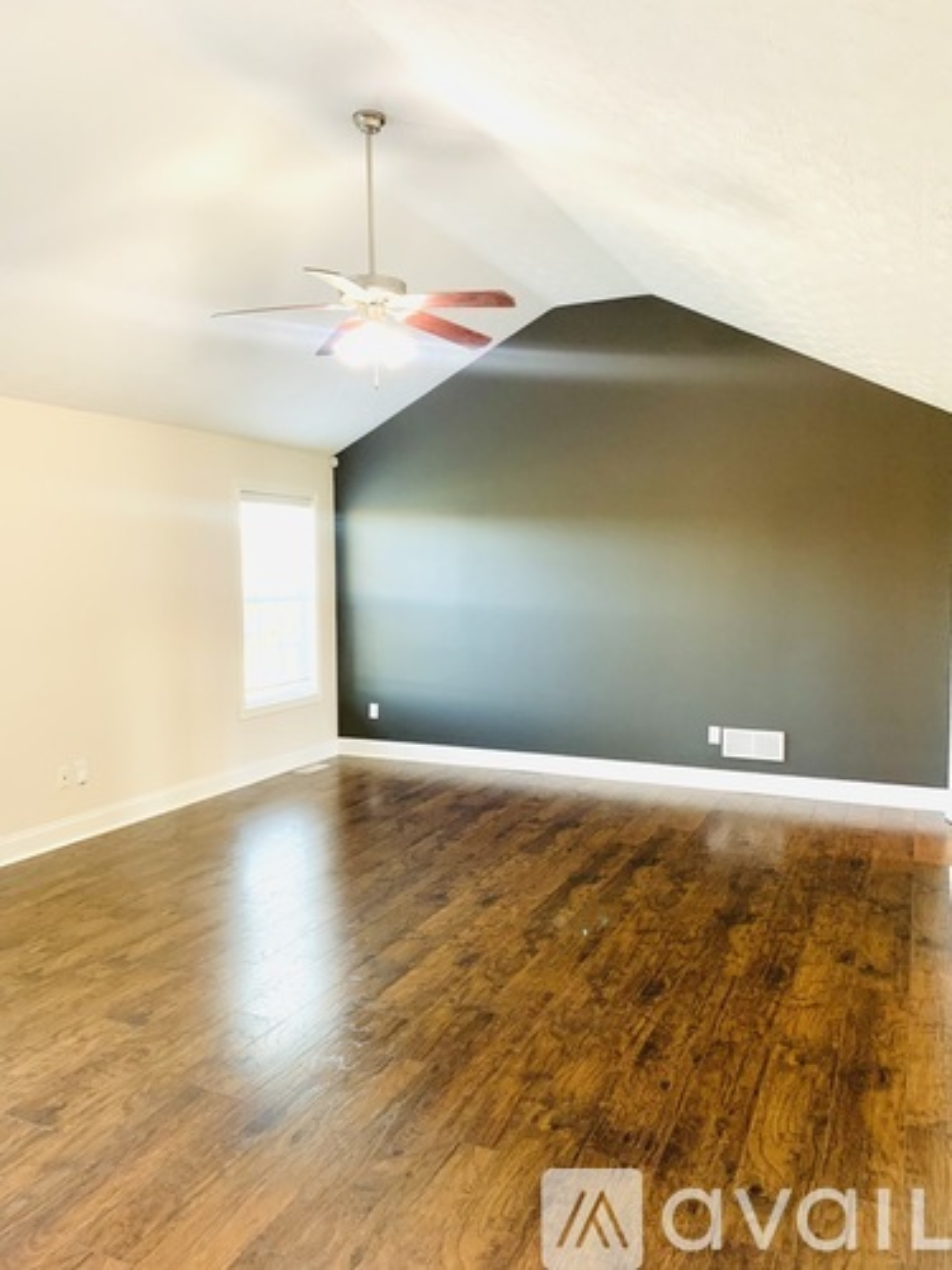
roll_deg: +0.5
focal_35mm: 26
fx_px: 953
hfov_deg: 53.1
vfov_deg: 67.3
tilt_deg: -3.4
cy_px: 635
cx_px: 476
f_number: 1.8
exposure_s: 1/39
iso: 320
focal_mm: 4.25
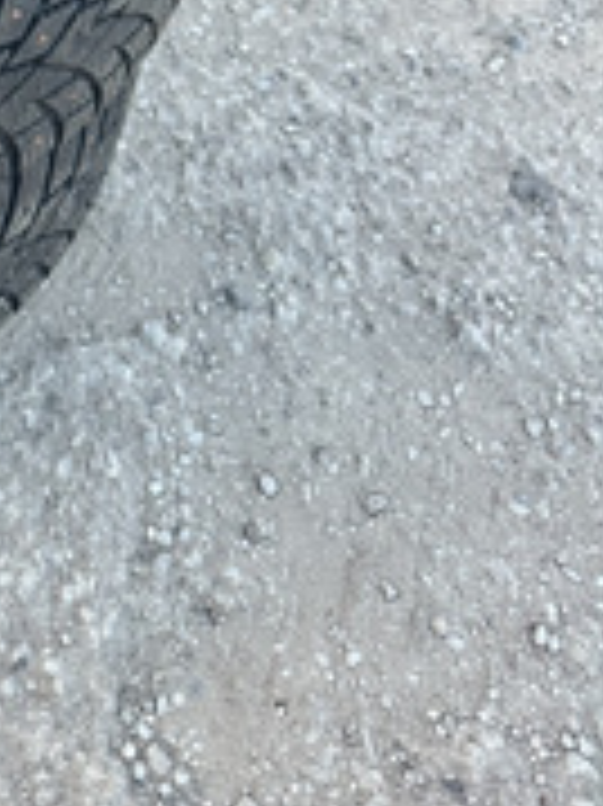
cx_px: -236
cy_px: -180
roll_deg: -0.9
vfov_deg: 25.7
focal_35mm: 67
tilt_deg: -40.3
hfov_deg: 19.7
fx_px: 1558
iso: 160
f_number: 1.78
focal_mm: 6.76
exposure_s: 1/121
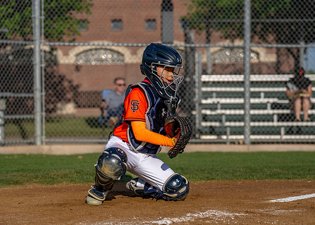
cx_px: 147
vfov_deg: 14.3
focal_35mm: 100
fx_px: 896
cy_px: 138
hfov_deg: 19.9
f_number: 2.8
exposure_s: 1/4000
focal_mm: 75
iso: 100
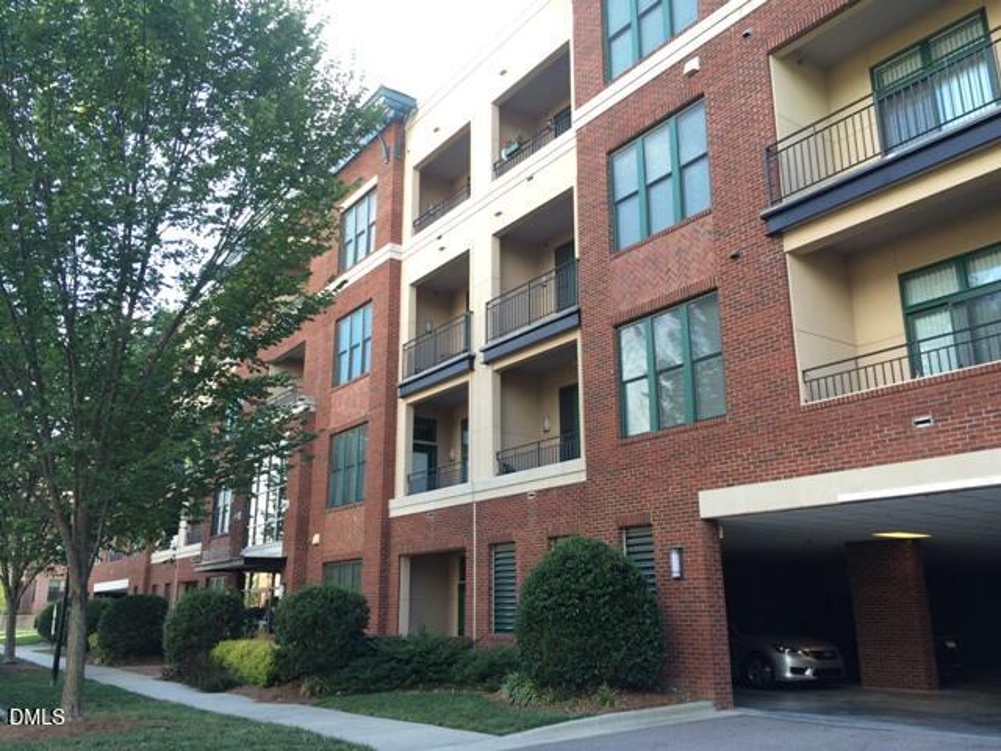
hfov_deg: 61.7
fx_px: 839
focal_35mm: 29
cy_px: 376
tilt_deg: +12.2
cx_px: 500
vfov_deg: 48.2
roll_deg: -1.7
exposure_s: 1/120
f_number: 2.2
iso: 32
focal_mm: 4.15
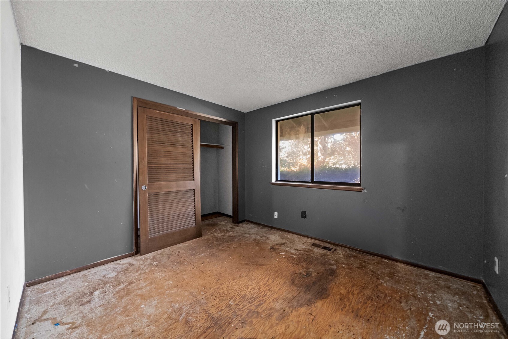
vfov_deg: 85.5
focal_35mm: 13
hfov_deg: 108.3
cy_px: 170
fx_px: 184
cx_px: 254
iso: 6400
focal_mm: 13
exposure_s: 1/10
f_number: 7.1
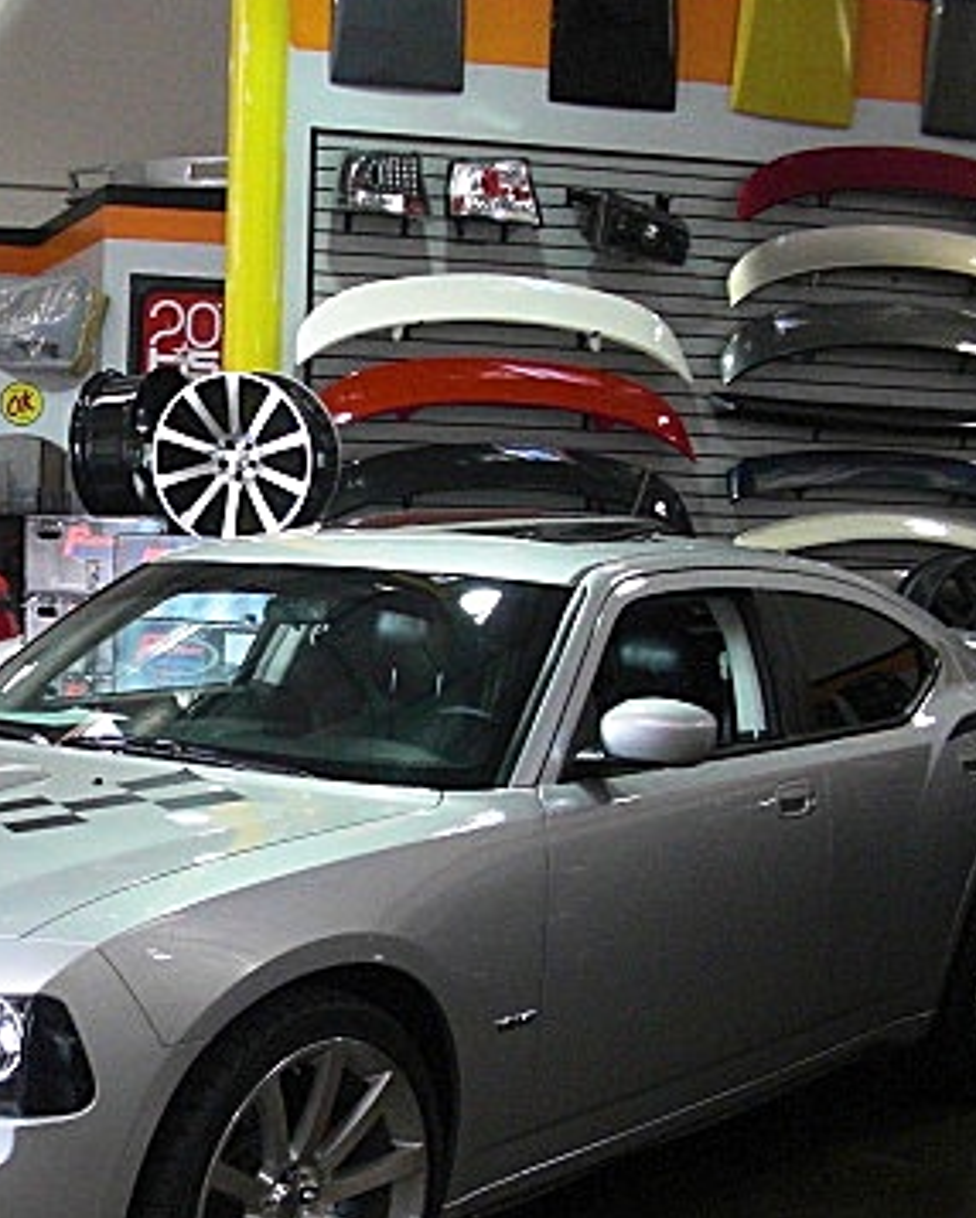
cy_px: 734
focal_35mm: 63
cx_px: 68
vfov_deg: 29.9
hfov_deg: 23.5
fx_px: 2273
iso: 400
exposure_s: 1/100
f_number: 2.8
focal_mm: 6.3
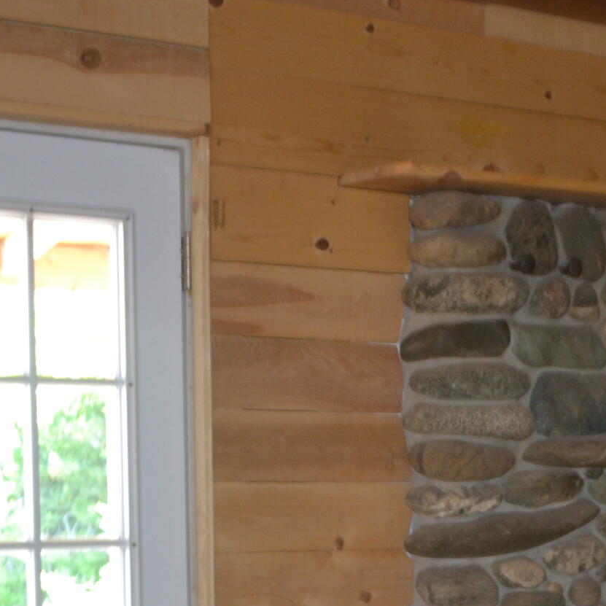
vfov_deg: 18.4
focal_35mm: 92
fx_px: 1822
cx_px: 586
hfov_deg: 18.5
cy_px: 605
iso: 560
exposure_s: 1/30
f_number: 3.8
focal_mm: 20
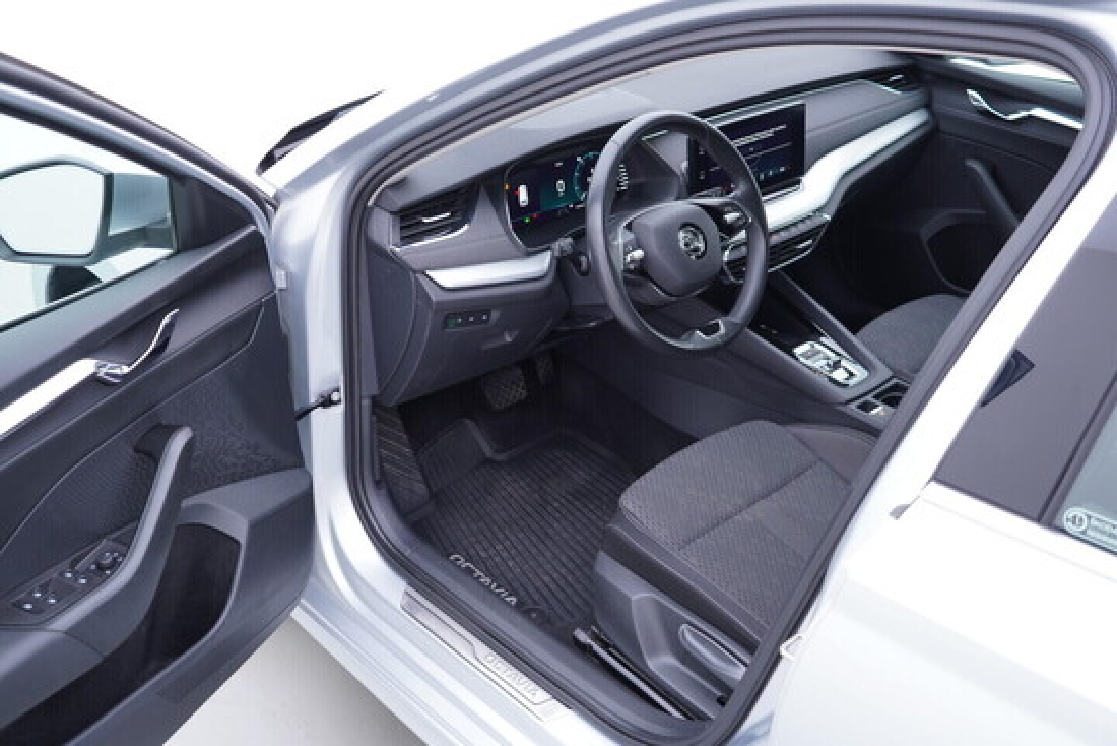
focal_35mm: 36
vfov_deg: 36.9
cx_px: 558
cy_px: 373
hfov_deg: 53.1
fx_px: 1117
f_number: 2.8
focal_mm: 24
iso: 200
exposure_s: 1/40
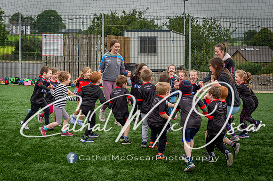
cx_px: 170
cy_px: 78
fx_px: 444
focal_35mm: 59
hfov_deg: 34.0
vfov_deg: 23.1
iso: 640
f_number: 2.8
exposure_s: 1/800
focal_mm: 44
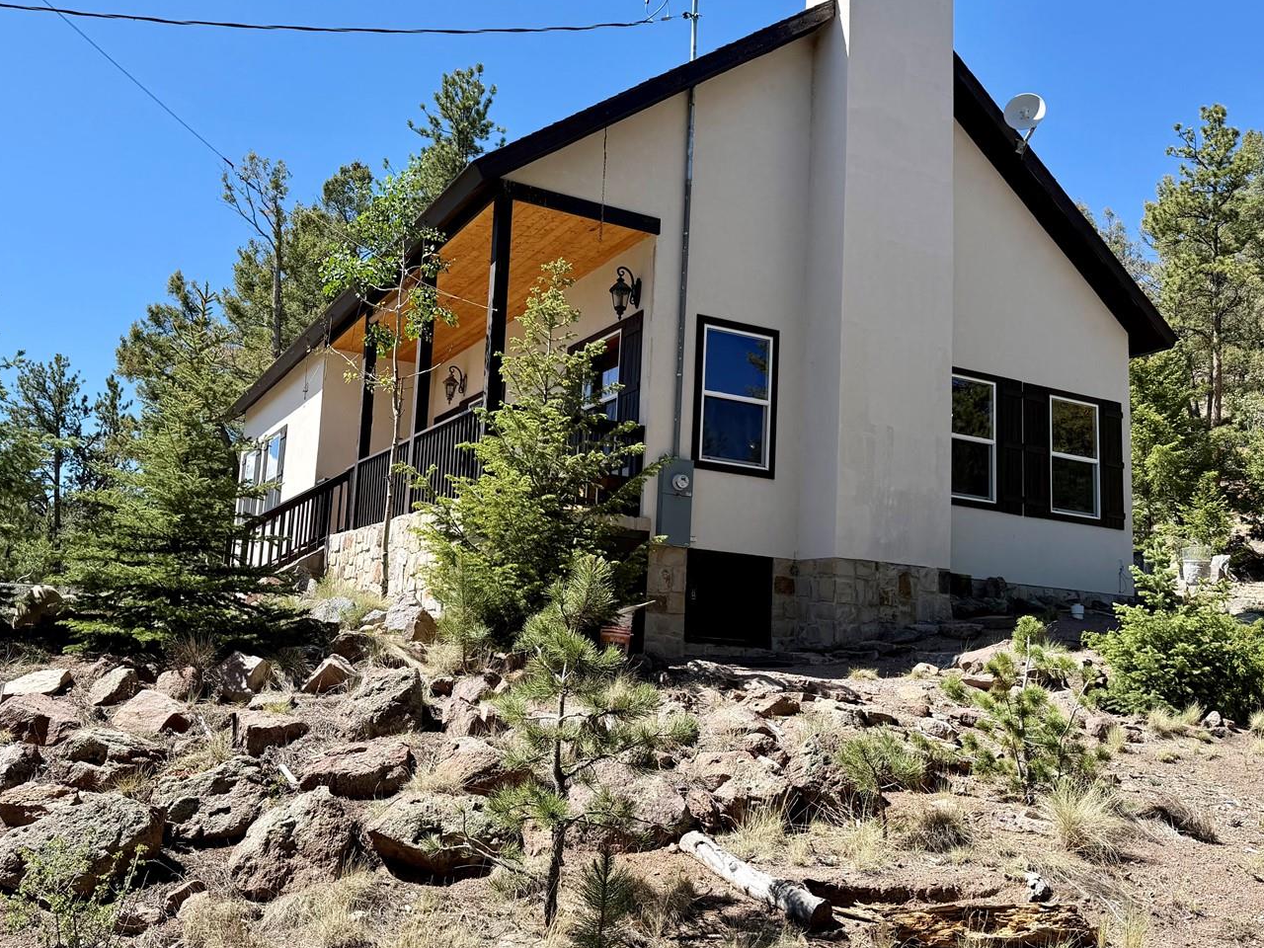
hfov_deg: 59.7
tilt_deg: +9.0
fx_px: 1095
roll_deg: -2.8
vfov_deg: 46.8
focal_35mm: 30
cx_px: 547
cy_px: 487
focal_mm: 6.76
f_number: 1.78
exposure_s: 1/2370
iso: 80
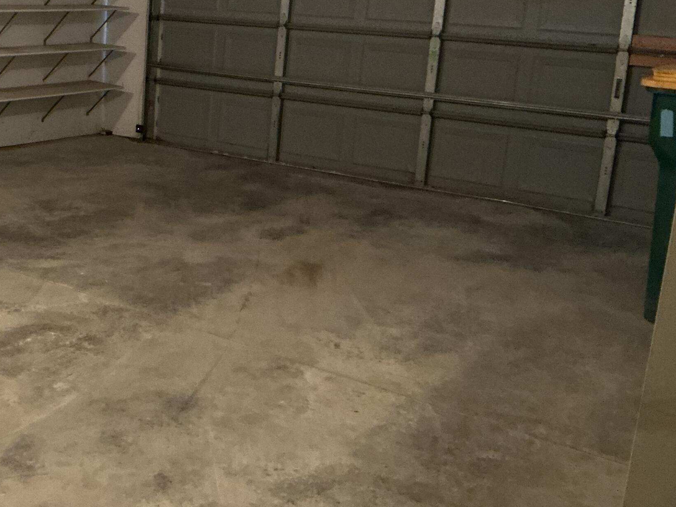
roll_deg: -1.1
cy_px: 209
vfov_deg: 28.5
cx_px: 78
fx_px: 996
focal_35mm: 51
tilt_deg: -13.3
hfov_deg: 35.5
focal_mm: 3
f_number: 1.8
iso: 500
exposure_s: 1/30
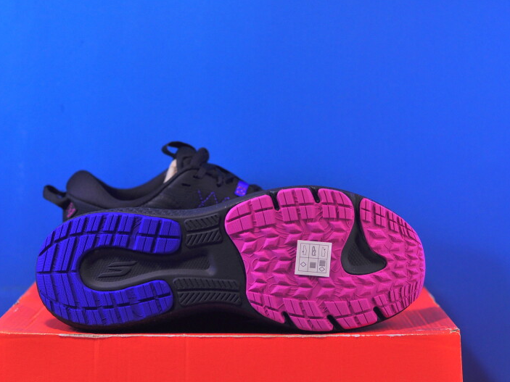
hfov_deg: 23.8
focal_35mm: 82
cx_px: 225
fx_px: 1208
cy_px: 192
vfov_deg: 18.0
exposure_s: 1/320
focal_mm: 50
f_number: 3.2
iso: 250
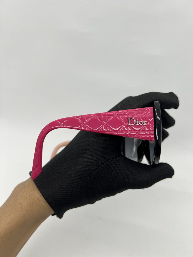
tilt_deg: -39.5
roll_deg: +5.0
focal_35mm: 26
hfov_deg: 53.1
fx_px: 193
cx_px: 96
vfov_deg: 67.3
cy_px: 128
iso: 40
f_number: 1.5
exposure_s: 1/205
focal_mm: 5.7
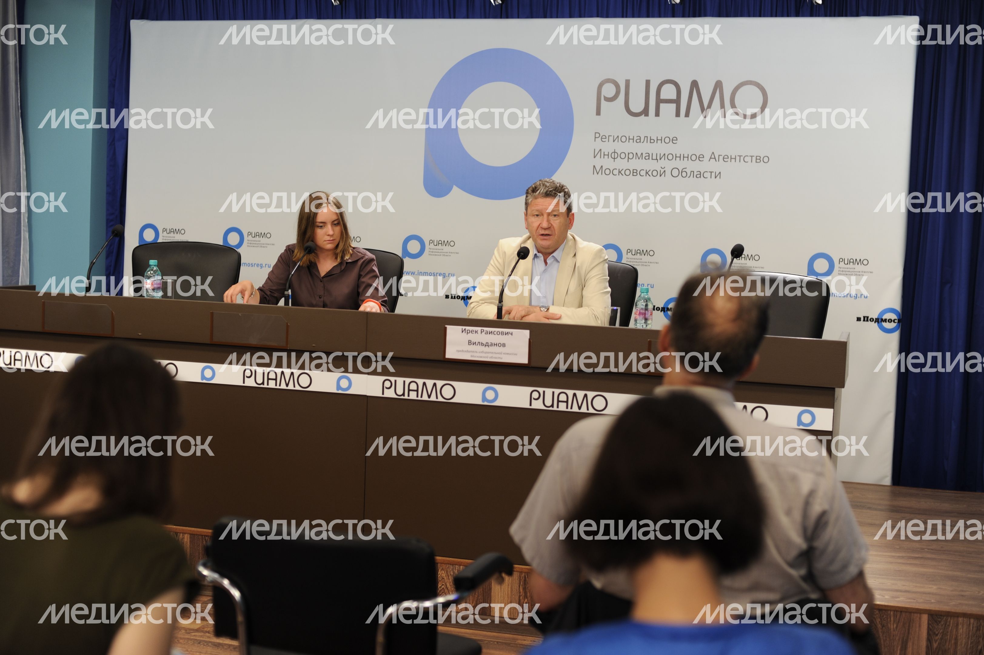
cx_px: 492
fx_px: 1366
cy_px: 328
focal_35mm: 50
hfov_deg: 39.6
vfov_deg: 27.0
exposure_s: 1/125
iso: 400
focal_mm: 50
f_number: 2.8
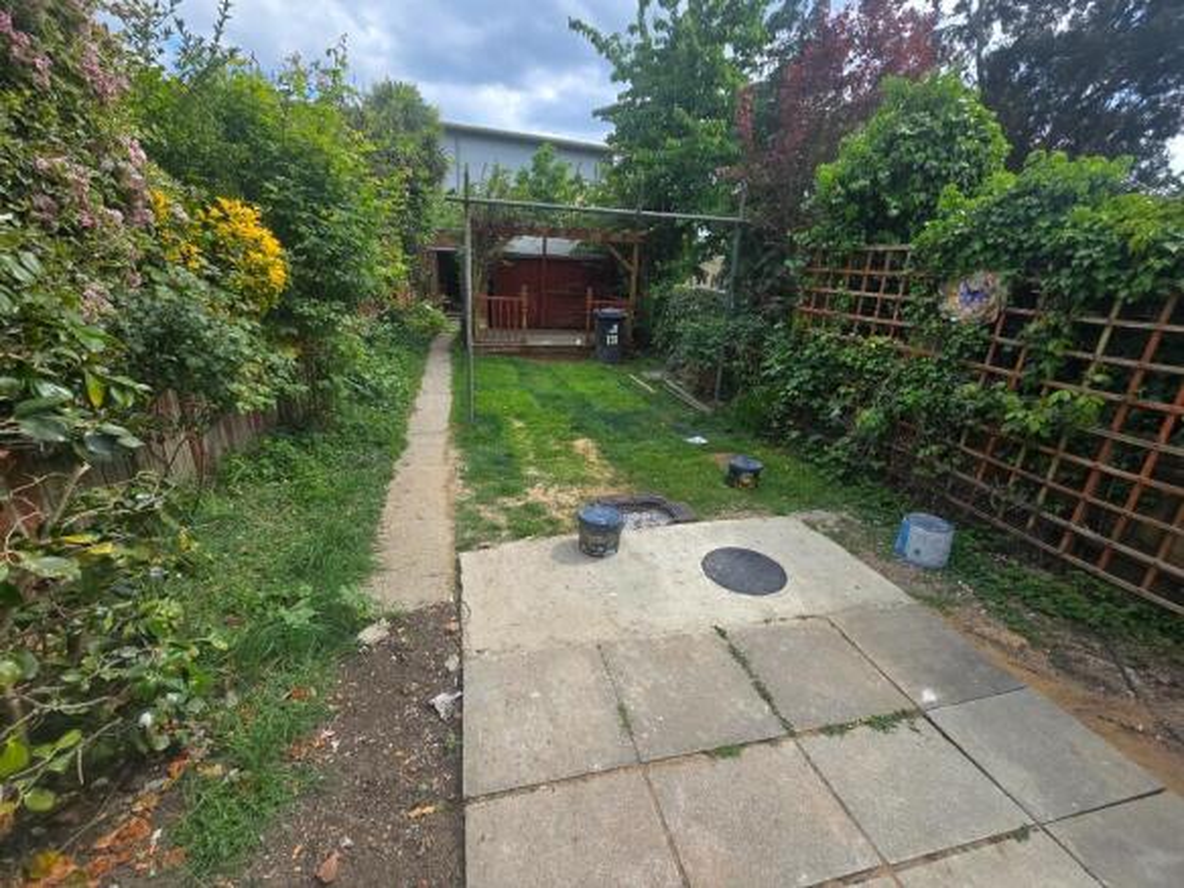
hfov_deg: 106.2
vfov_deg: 89.9
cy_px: 444
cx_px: 592
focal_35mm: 13
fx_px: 445
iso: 50
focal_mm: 2.2
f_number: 2.2
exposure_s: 1/1286
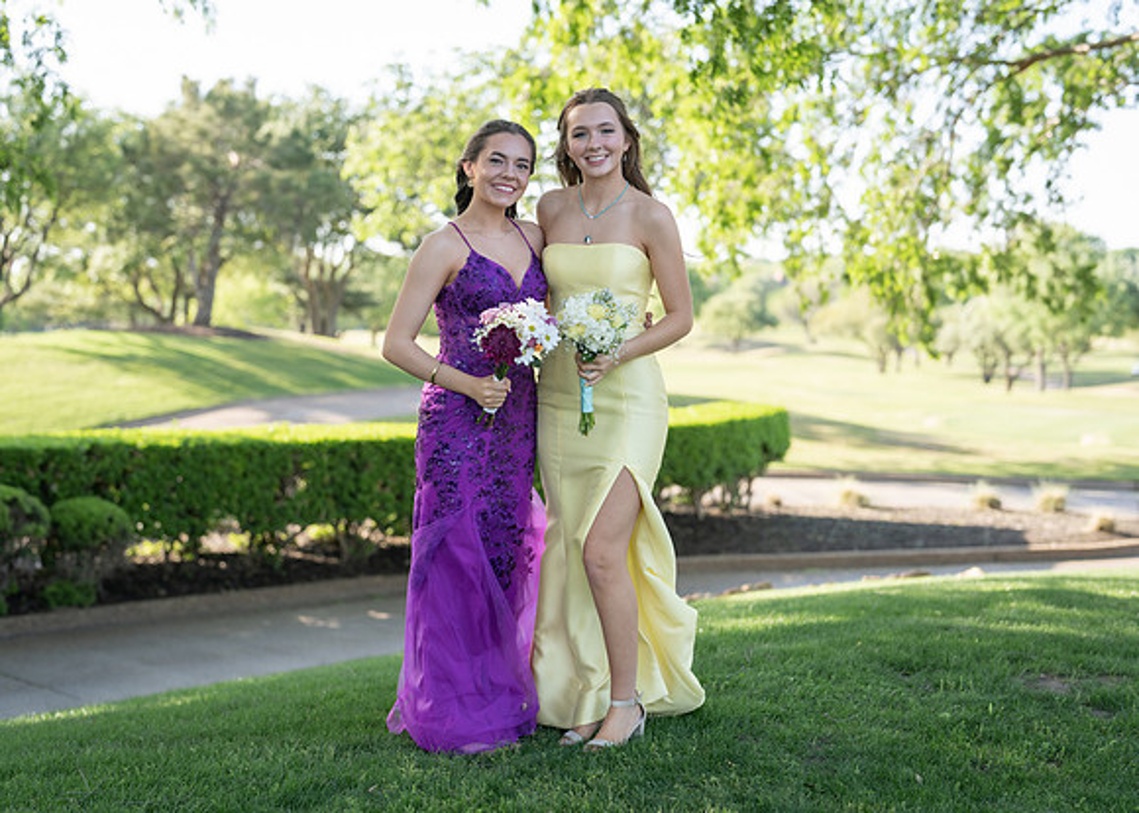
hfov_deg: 37.1
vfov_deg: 26.9
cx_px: 570
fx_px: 1698
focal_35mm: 52
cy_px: 406
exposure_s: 1/640
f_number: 2.2
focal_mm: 50
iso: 160
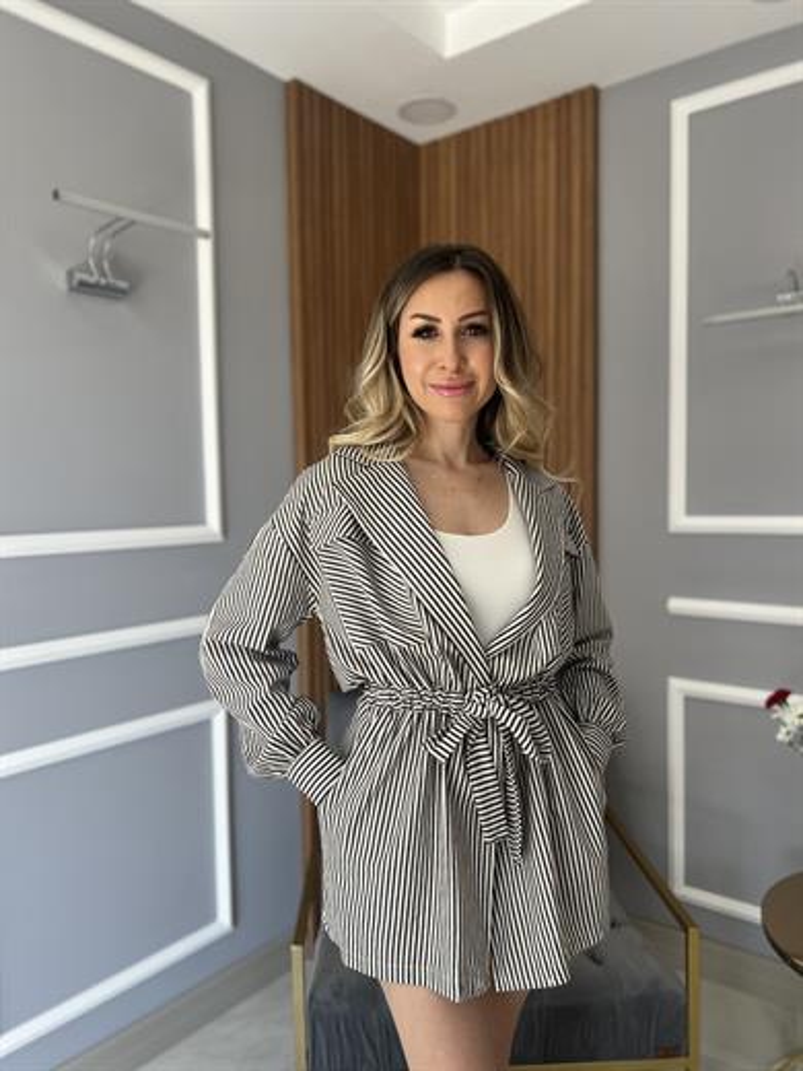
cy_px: 536
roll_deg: +0.6
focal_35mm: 26
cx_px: 402
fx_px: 804
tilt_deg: -3.0
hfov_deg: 53.1
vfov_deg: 67.3
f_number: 1.5
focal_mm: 5.7
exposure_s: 1/128
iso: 32
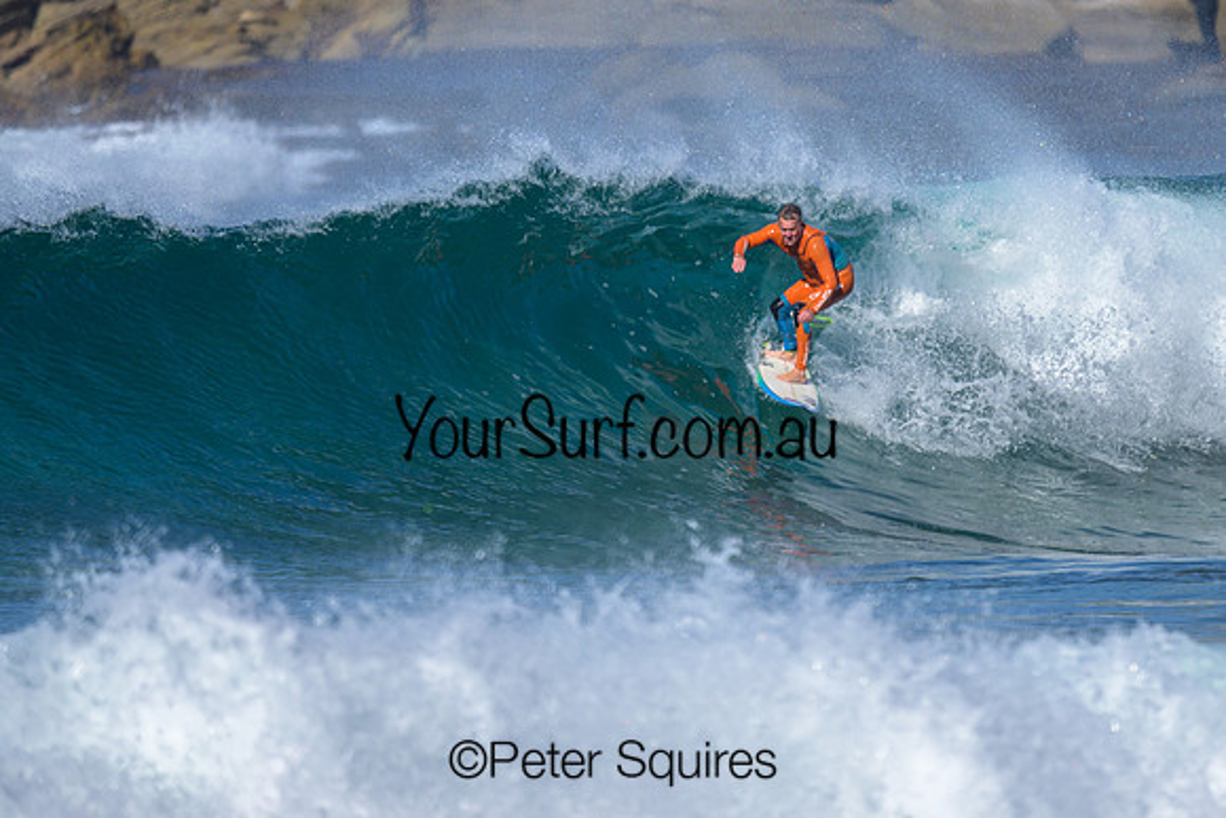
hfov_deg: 1.9
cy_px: 348
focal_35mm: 1100
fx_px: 37467
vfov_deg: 1.3
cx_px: 707
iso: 220
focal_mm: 800
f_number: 6.3
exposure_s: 1/2000
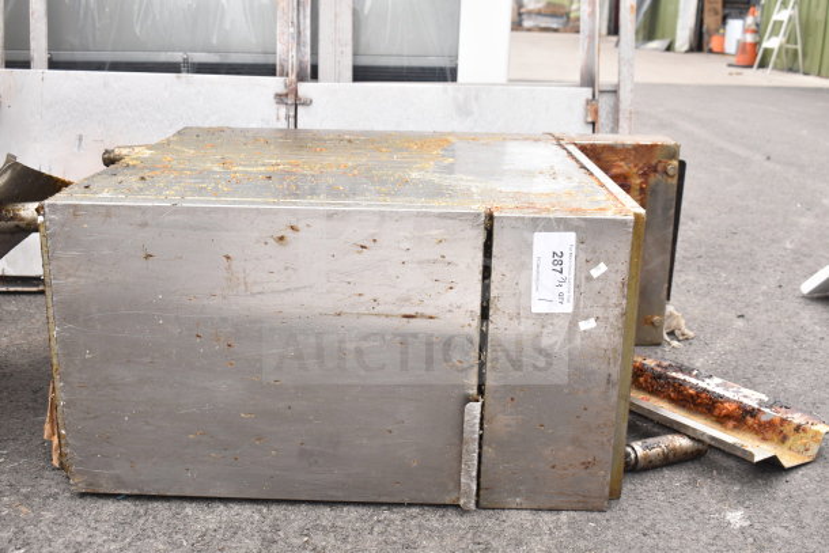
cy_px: 276
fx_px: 933
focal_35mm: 40
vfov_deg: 33.0
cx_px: 414
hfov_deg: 47.9
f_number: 5.6
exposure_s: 1/125
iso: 200
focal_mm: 27
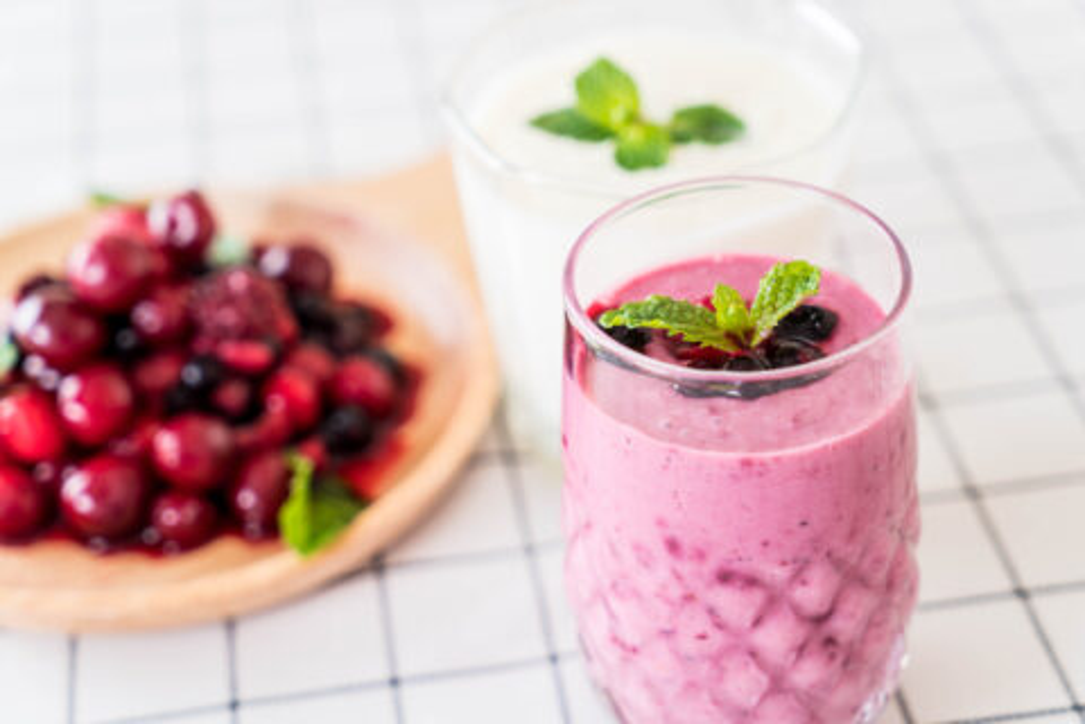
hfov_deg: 28.8
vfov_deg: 19.5
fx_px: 2110
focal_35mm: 70
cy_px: 362
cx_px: 542
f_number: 5.6
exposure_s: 1/100
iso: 100
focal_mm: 70
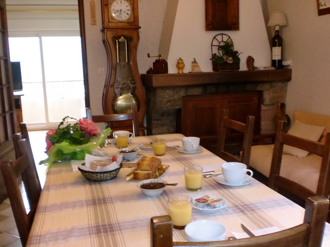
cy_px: 124
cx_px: 165
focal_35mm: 35
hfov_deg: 52.6
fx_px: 334
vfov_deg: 40.7
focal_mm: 6.3
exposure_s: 1/30
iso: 400
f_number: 3.1
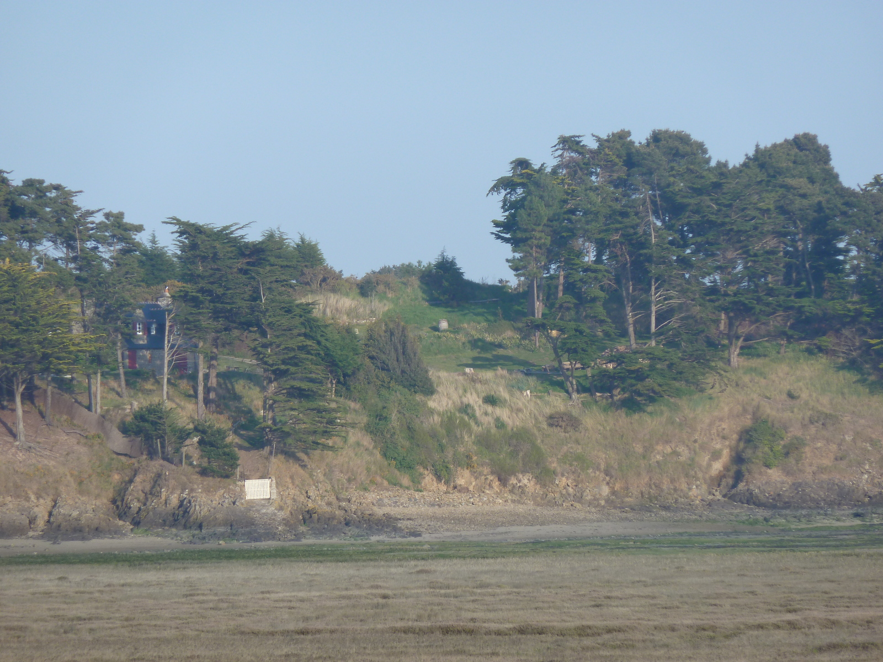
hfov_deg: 7.1
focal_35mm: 278
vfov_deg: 5.3
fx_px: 7091
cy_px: 331
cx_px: 442
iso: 80
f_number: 4.8
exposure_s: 1/250
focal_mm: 45.7
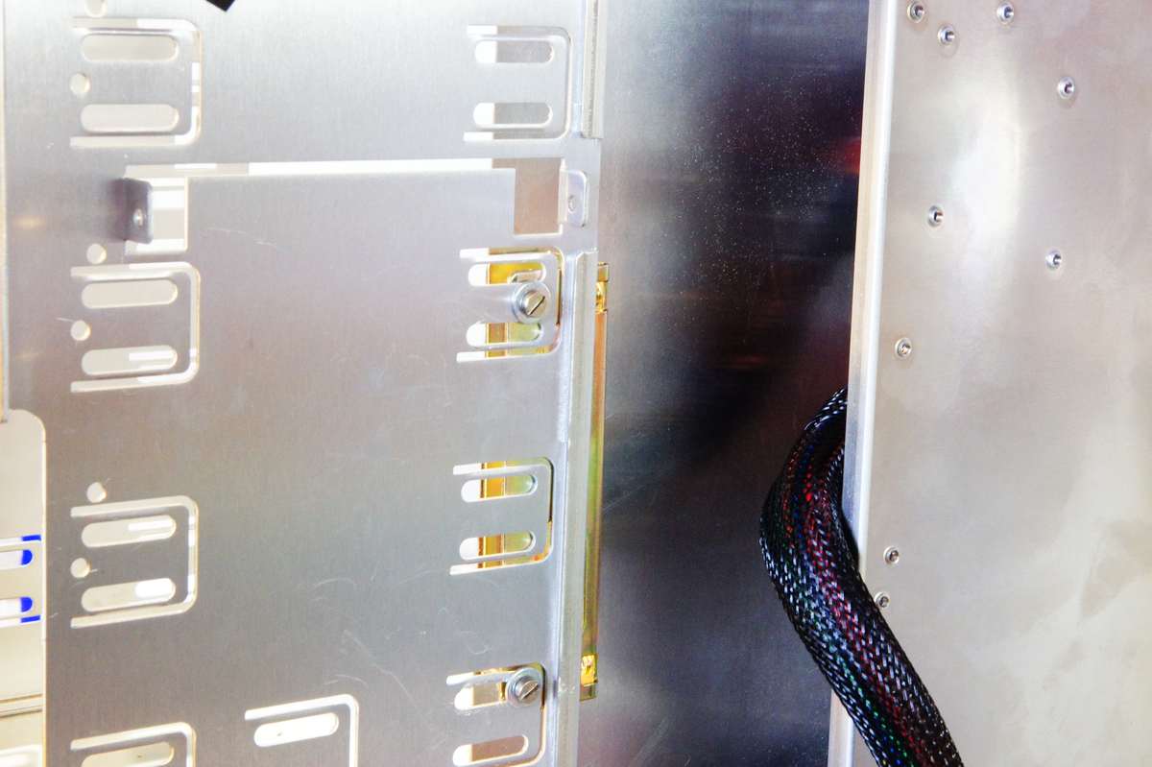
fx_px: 2399
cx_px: 576
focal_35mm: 75
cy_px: 384
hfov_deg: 27.0
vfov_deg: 18.2
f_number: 20
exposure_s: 1/3
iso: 1600
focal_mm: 50
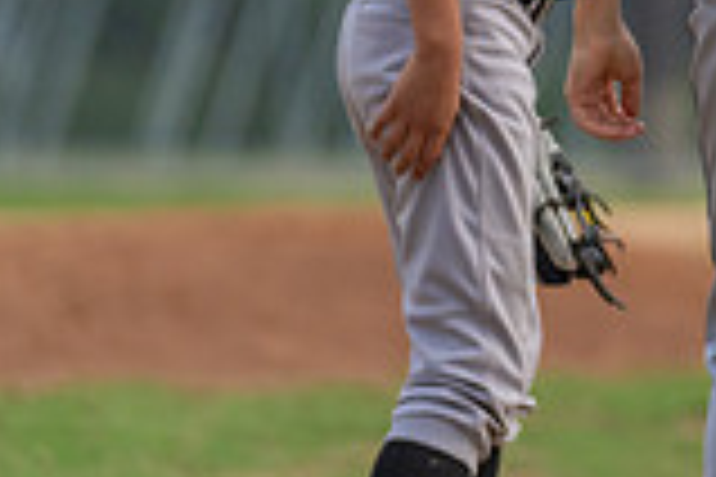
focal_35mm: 535
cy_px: -92
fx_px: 10640
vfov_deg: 2.6
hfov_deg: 3.8
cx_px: 788
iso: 1000
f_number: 2.8
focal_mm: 147
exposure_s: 1/1000
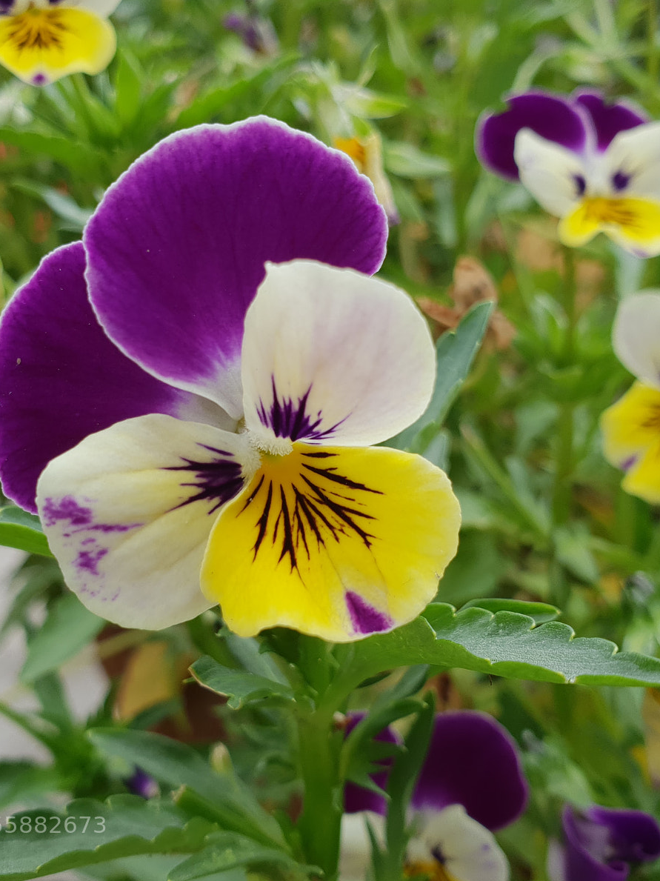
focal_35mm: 35
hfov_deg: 40.7
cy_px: 439
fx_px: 890
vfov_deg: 52.6
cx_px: 311
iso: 50
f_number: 2.4
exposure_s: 1/399
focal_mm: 4.3
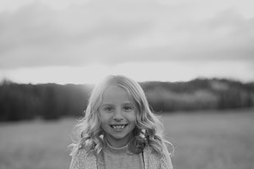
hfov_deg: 26.7
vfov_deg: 17.5
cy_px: 168
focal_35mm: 76
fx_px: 536
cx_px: 126
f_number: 2
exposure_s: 1/500
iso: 160
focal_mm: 50
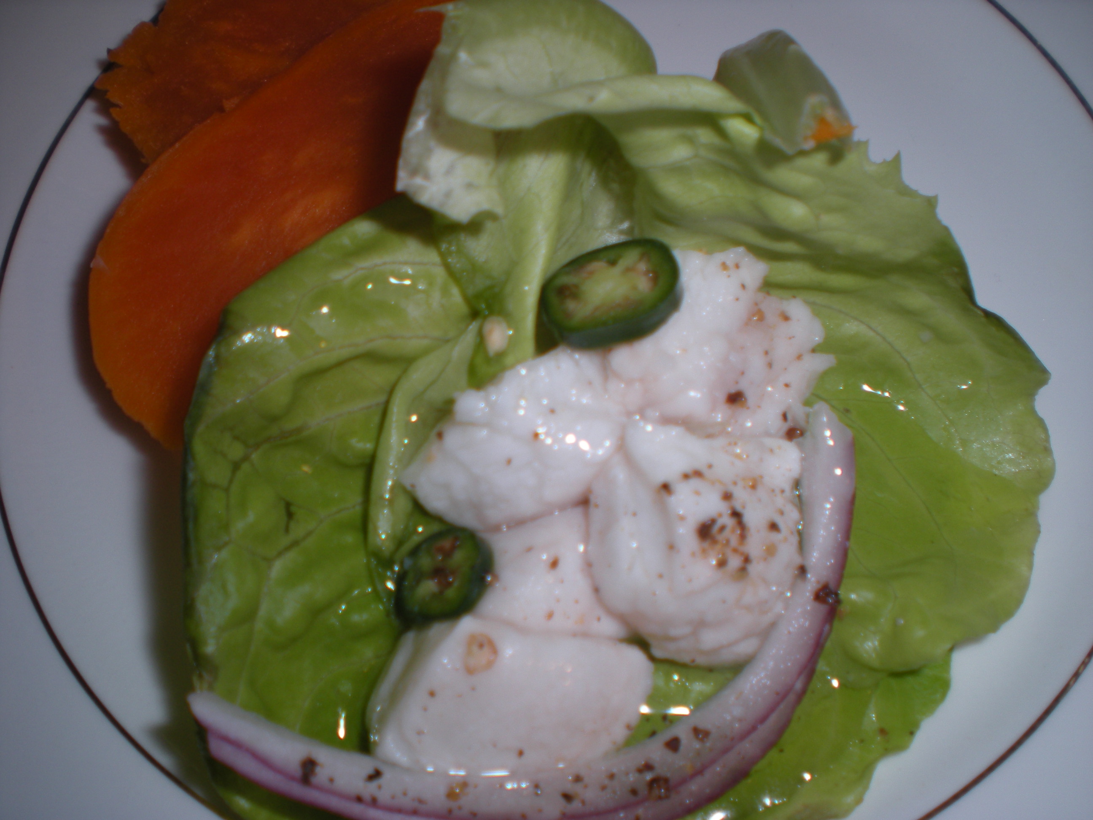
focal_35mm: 38
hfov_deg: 49.0
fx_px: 1200
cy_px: 410
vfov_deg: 37.7
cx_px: 546
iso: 64
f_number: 3.1
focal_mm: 6.3
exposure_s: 1/60
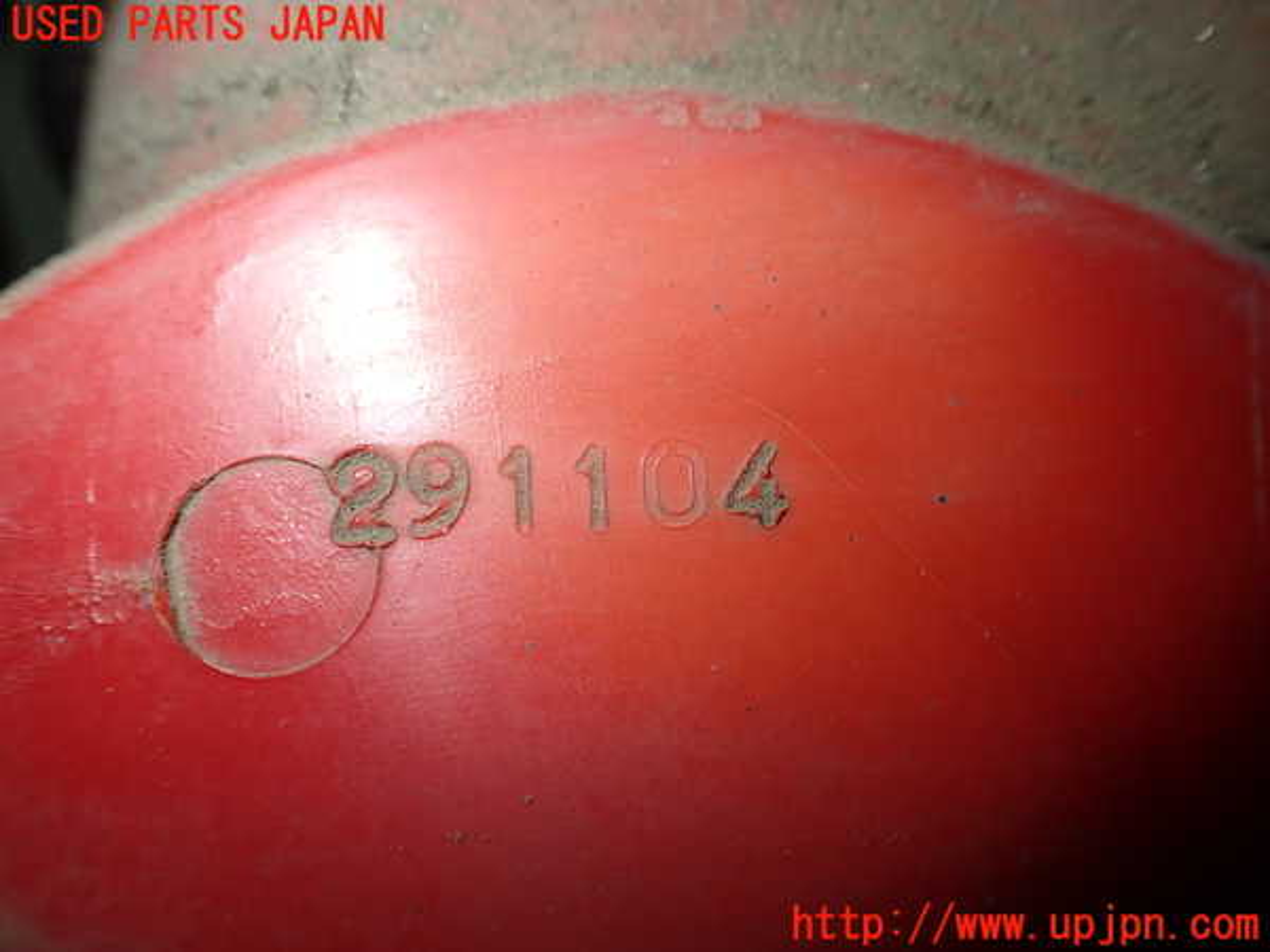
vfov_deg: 46.8
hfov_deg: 60.0
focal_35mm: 30
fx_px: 1101
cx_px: 635
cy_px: 476
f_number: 2.3
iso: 160
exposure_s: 1/125
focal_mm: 5.4
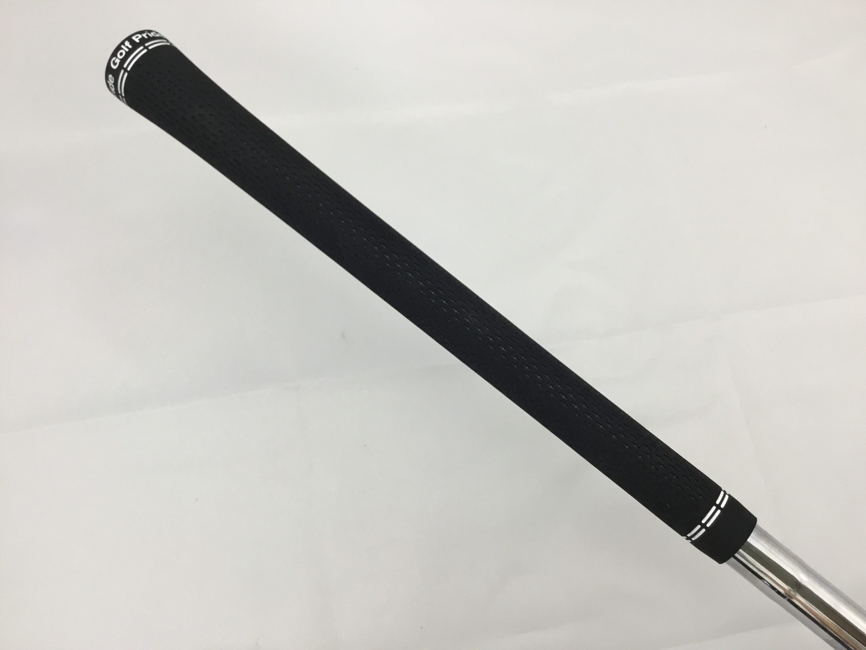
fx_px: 776
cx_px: 433
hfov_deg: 58.4
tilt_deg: -62.4
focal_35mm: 31
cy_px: 325
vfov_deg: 45.4
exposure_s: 1/33
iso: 32
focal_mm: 3.3
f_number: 2.4
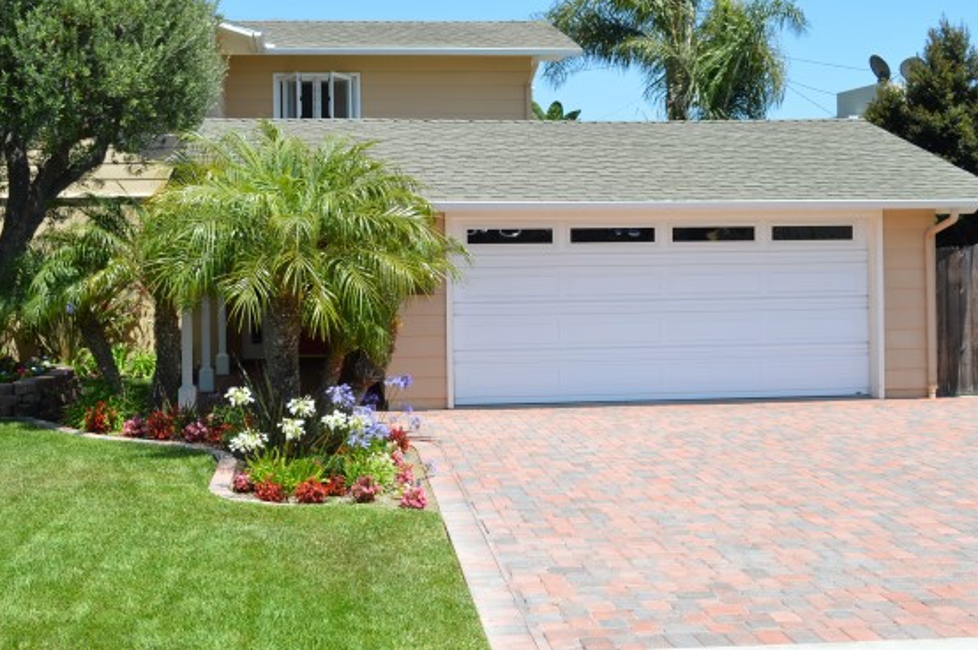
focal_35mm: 43
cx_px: 429
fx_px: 1167
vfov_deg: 31.1
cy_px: 270
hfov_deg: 45.4
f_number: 7.1
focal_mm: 22
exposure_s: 1/200
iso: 100
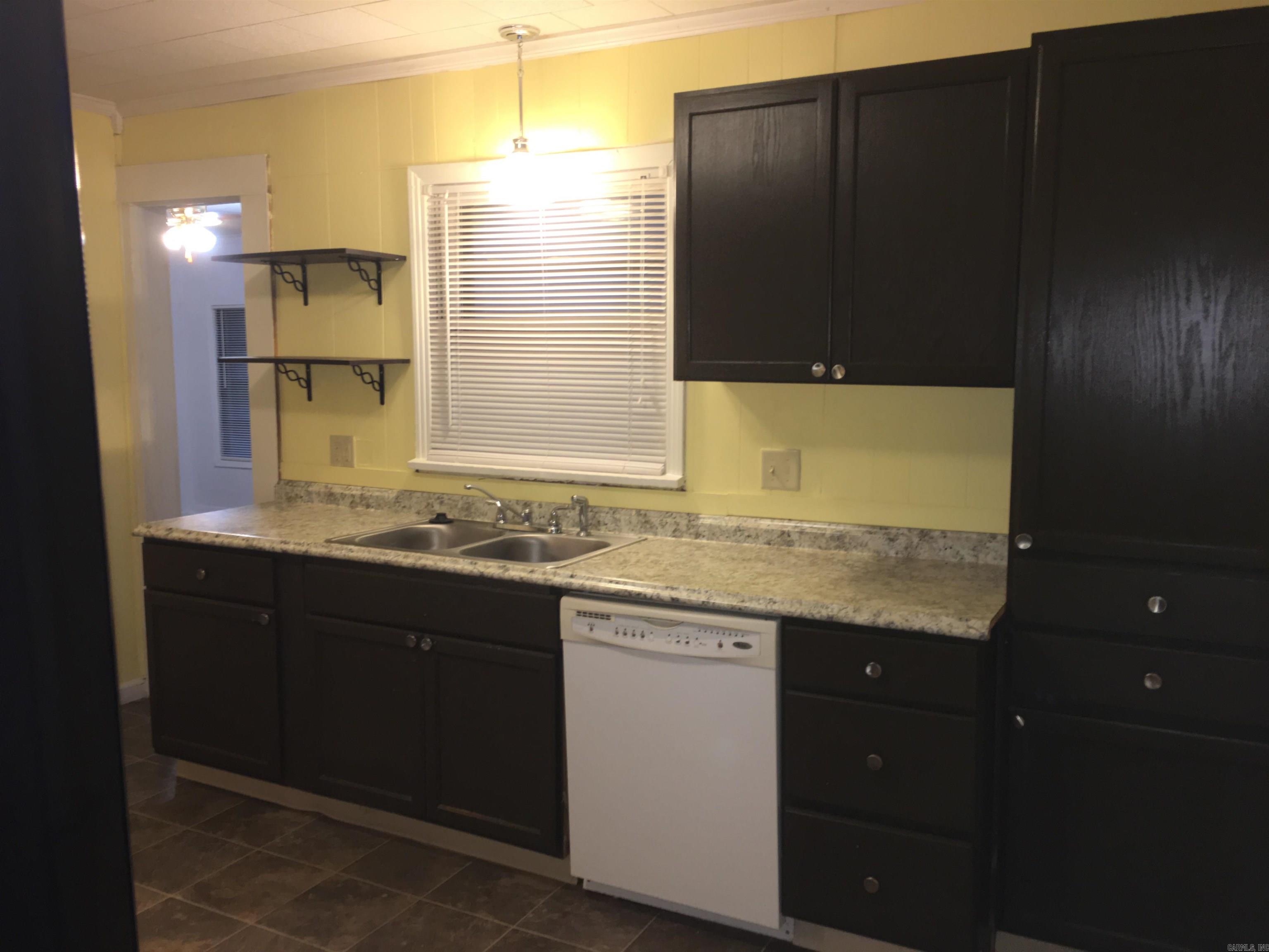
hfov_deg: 61.7
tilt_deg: -5.8
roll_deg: +0.4
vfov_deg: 48.2
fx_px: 1063
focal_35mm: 29
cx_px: 634
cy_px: 476
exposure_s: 1/16
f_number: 2.2
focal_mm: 4.15
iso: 50
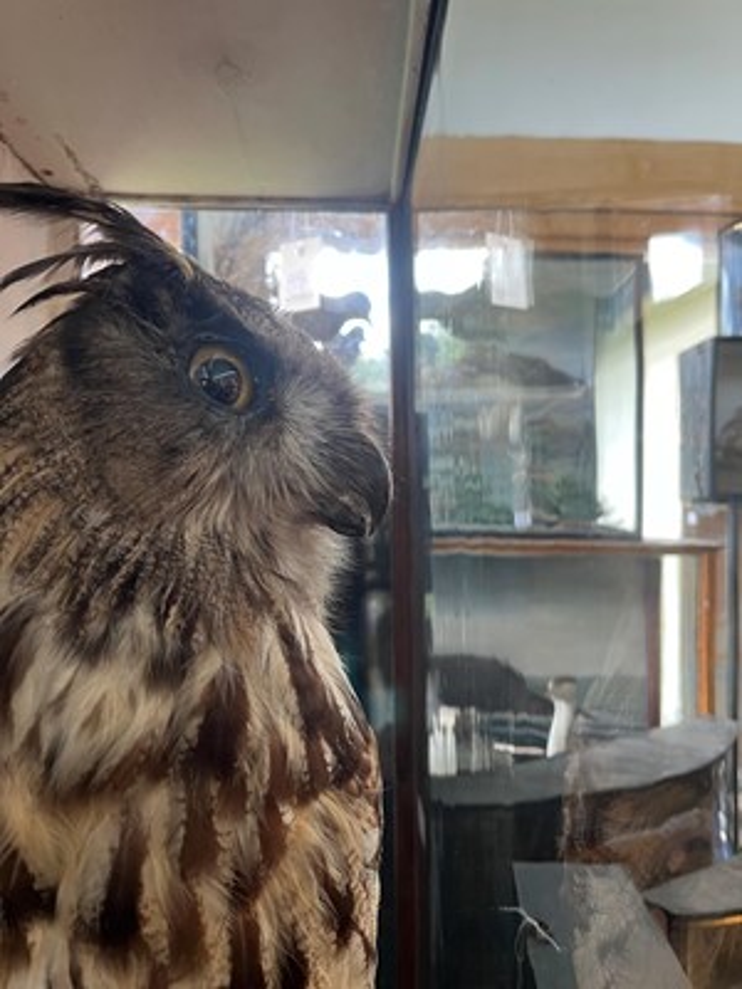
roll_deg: +0.1
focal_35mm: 26
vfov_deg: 67.3
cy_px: 494
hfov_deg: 53.1
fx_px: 743
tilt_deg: +1.2
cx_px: 371
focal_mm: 5.1
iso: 80
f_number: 1.6
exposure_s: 1/50
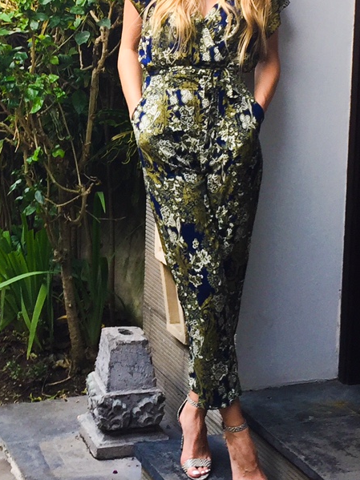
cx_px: 121
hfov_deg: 18.6
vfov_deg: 24.5
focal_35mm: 79
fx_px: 1096
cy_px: 127
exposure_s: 1/50
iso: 32
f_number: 2.2
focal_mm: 4.15
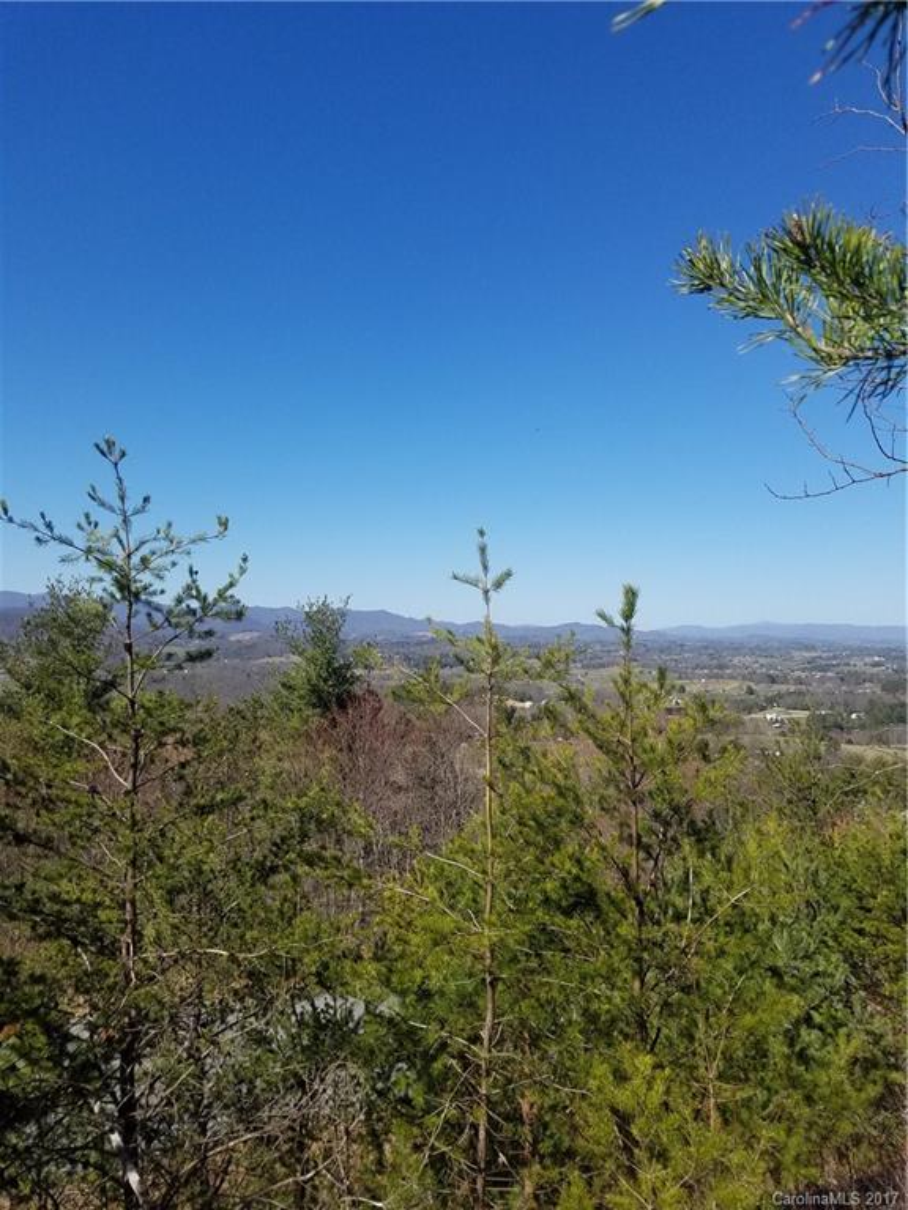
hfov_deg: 53.1
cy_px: 605
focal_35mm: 26
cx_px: 454
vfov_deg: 67.3
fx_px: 909
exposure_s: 1/2912
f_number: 1.7
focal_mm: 4.2
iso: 50
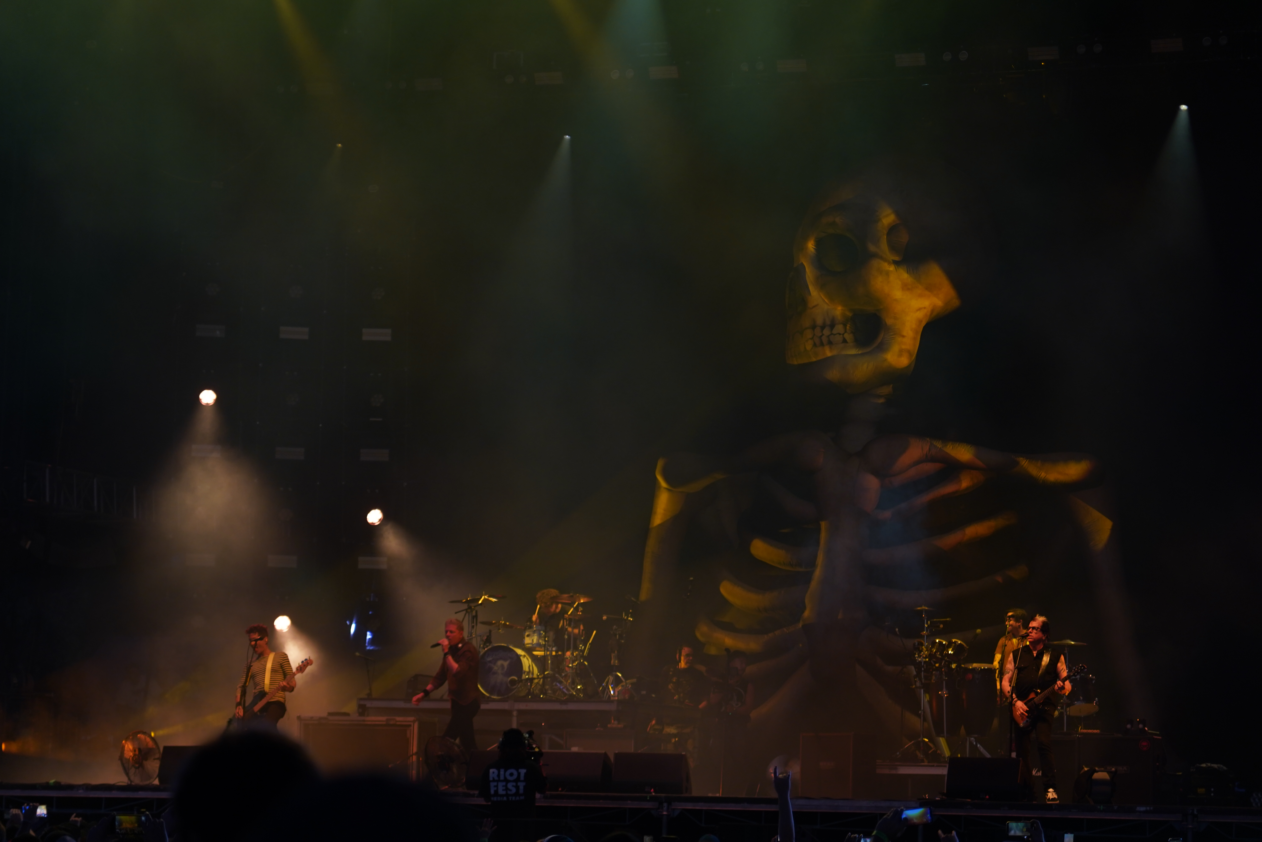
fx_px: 3681
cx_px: 631
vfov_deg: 13.0
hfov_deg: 19.5
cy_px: 421
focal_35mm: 105
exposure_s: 1/125
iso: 640
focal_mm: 105
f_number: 4
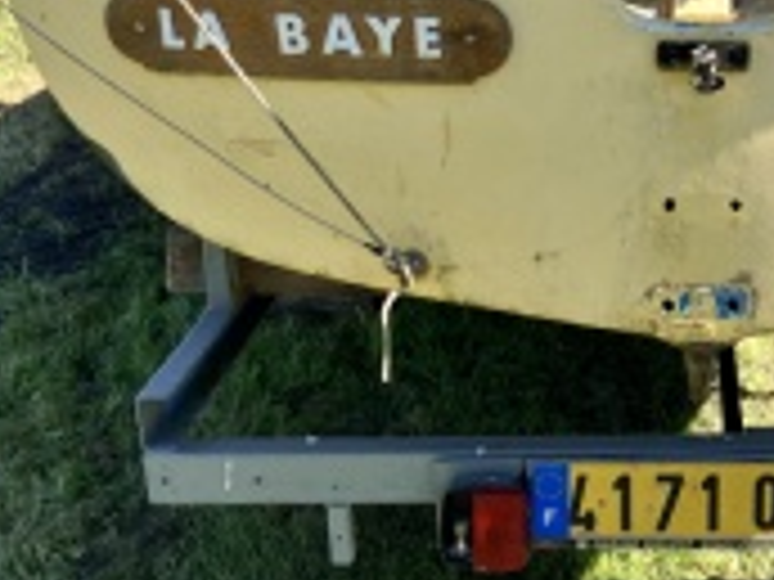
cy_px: 166
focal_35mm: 65
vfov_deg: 22.4
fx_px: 1453
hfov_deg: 28.7
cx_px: 688
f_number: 1.8
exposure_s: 1/631
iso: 32
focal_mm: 3.99
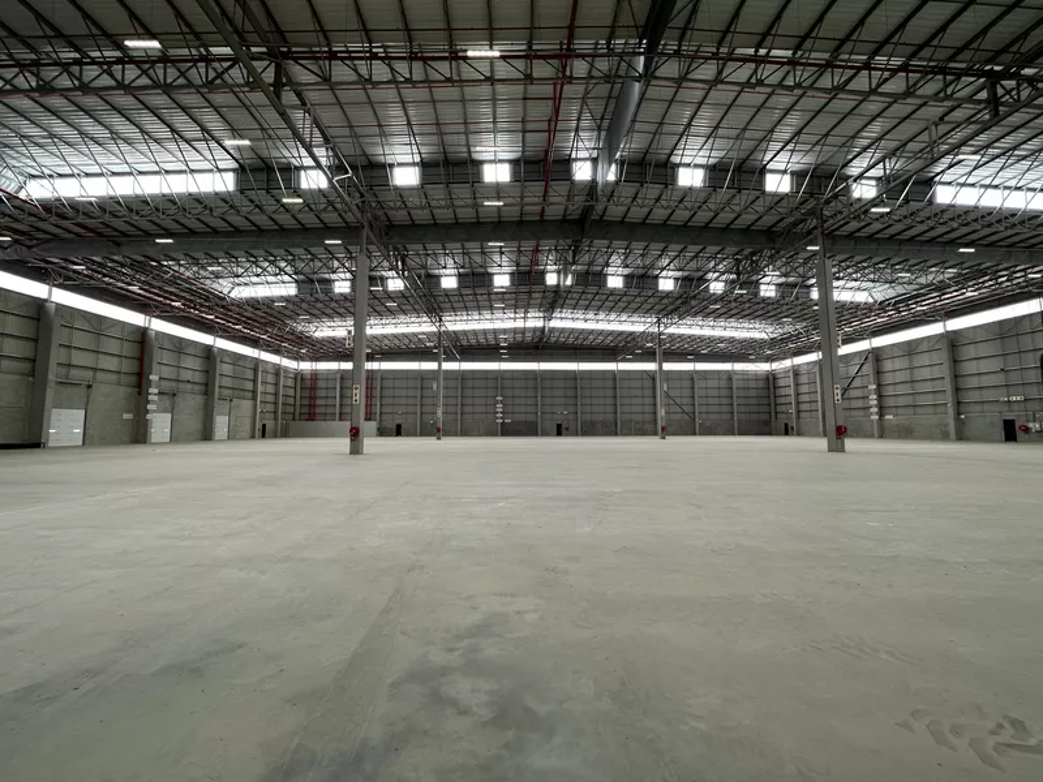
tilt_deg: +5.5
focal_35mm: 14
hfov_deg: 102.1
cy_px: 391
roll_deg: +1.1
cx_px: 522
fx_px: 422
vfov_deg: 85.7
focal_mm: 2.22
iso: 64
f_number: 2.2
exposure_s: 1/99
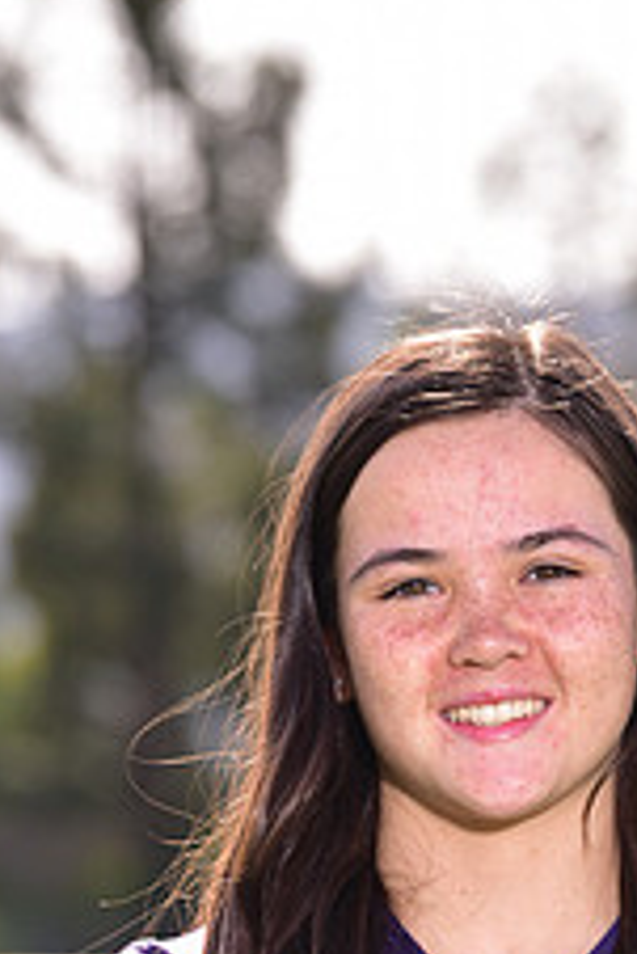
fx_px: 10891
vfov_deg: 5.0
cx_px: 491
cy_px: 1161
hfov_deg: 3.3
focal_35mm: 411
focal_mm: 160
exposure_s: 1/250
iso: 100
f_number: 5.6
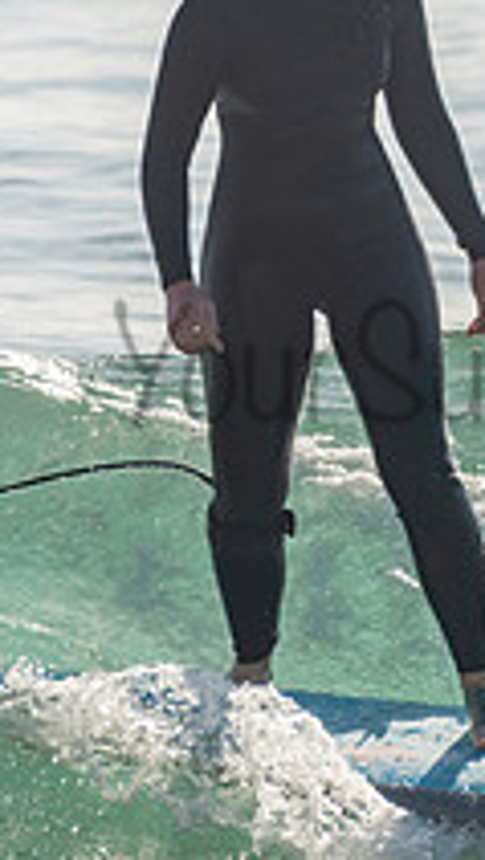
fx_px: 32834
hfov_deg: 0.8
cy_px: 328
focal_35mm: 1439
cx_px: 534
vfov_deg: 1.5
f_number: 5.6
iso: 100
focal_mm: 500
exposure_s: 1/2000
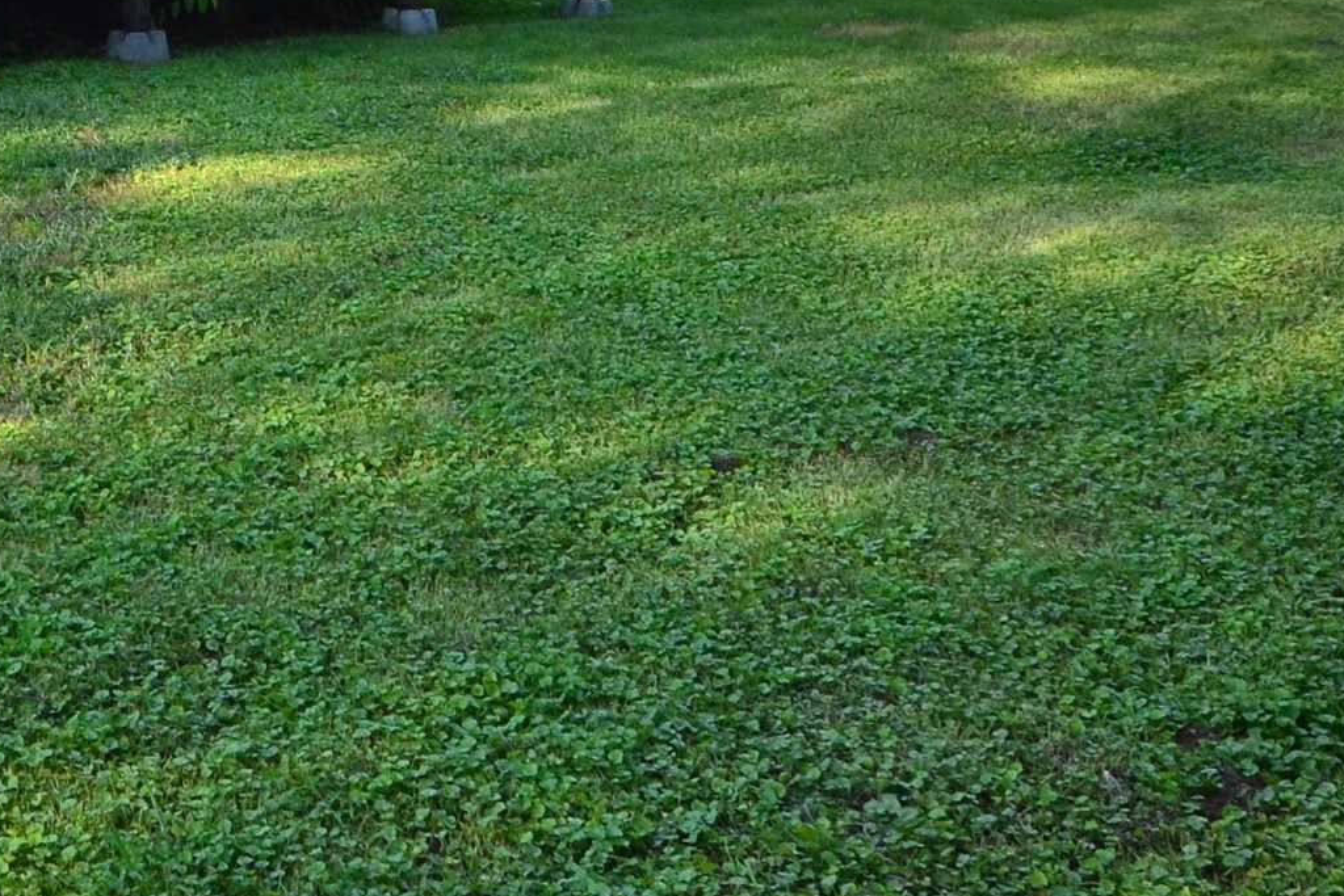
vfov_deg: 25.2
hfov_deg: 37.1
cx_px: 109
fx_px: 1848
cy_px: -102
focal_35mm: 50
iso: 400
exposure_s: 1/125
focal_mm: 11
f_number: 9
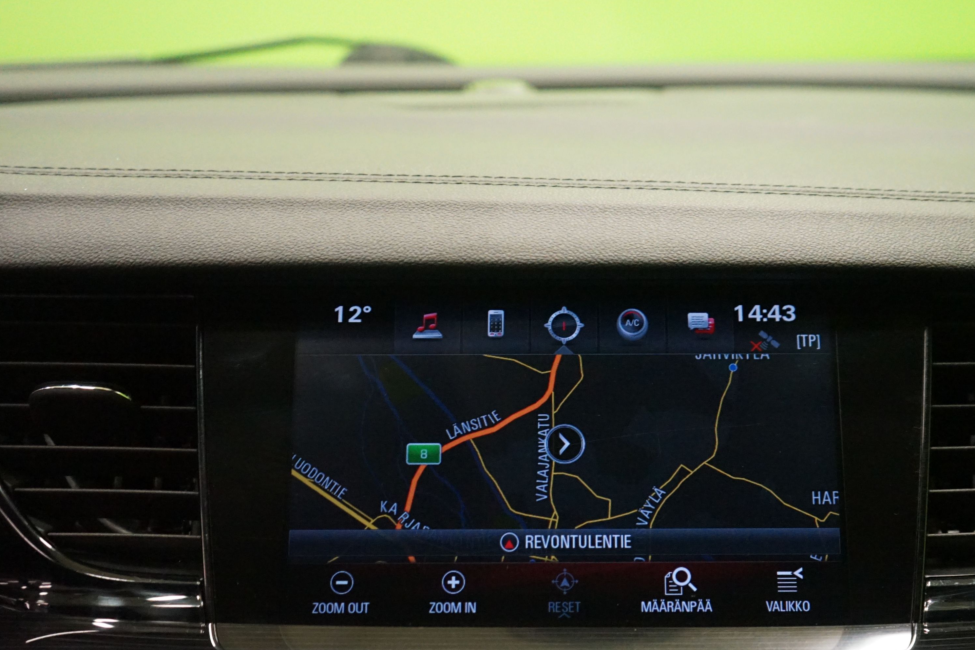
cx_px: 575
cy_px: 421
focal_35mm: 41
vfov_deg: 32.4
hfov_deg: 47.2
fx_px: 1110
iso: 6400
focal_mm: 31
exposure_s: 1/30
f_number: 3.5
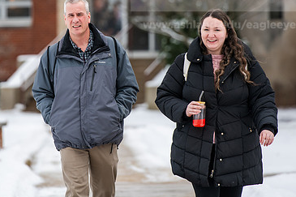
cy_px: 42
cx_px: 106
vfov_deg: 4.3
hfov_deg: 6.5
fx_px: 2613
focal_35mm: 318
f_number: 4
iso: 160
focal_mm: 200
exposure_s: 1/640
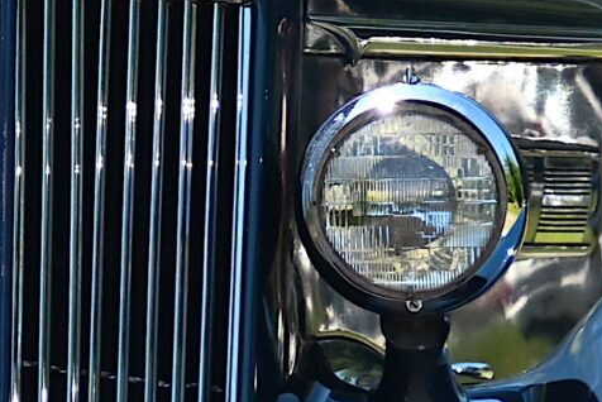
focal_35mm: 1653
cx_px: 30
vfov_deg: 0.8
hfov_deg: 1.2
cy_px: 299
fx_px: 27652
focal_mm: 205
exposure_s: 1/250
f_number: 6
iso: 640
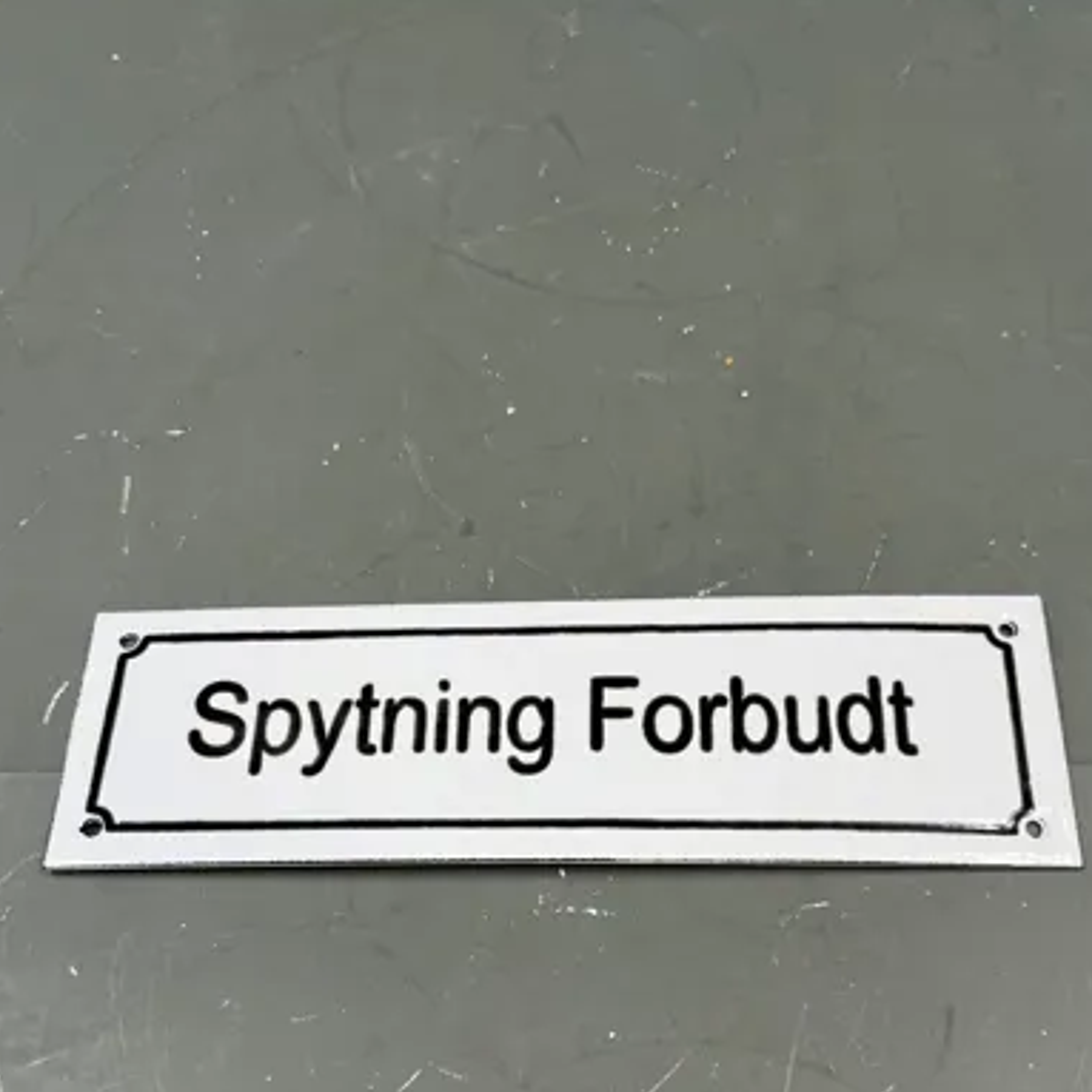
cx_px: 587
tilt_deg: -65.1
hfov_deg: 46.0
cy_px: 818
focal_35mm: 36
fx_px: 1285
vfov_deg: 44.5
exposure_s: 1/245
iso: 40
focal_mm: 5.1
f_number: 1.6
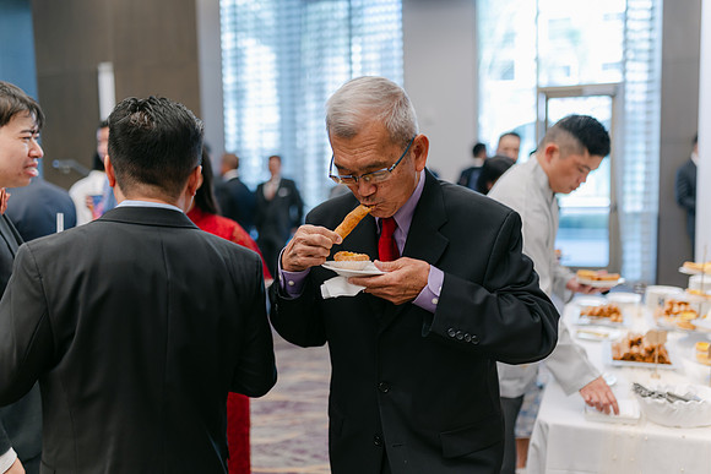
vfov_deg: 37.9
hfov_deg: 54.4
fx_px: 691
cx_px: 356
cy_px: 237
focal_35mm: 35
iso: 64
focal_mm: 35
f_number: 1.4
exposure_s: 1/125
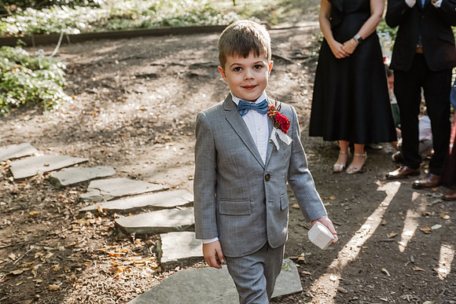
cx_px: 228
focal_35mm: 42
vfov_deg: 31.9
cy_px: 152
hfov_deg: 46.4
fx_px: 532
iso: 1600
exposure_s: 1/320
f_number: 4
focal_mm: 42
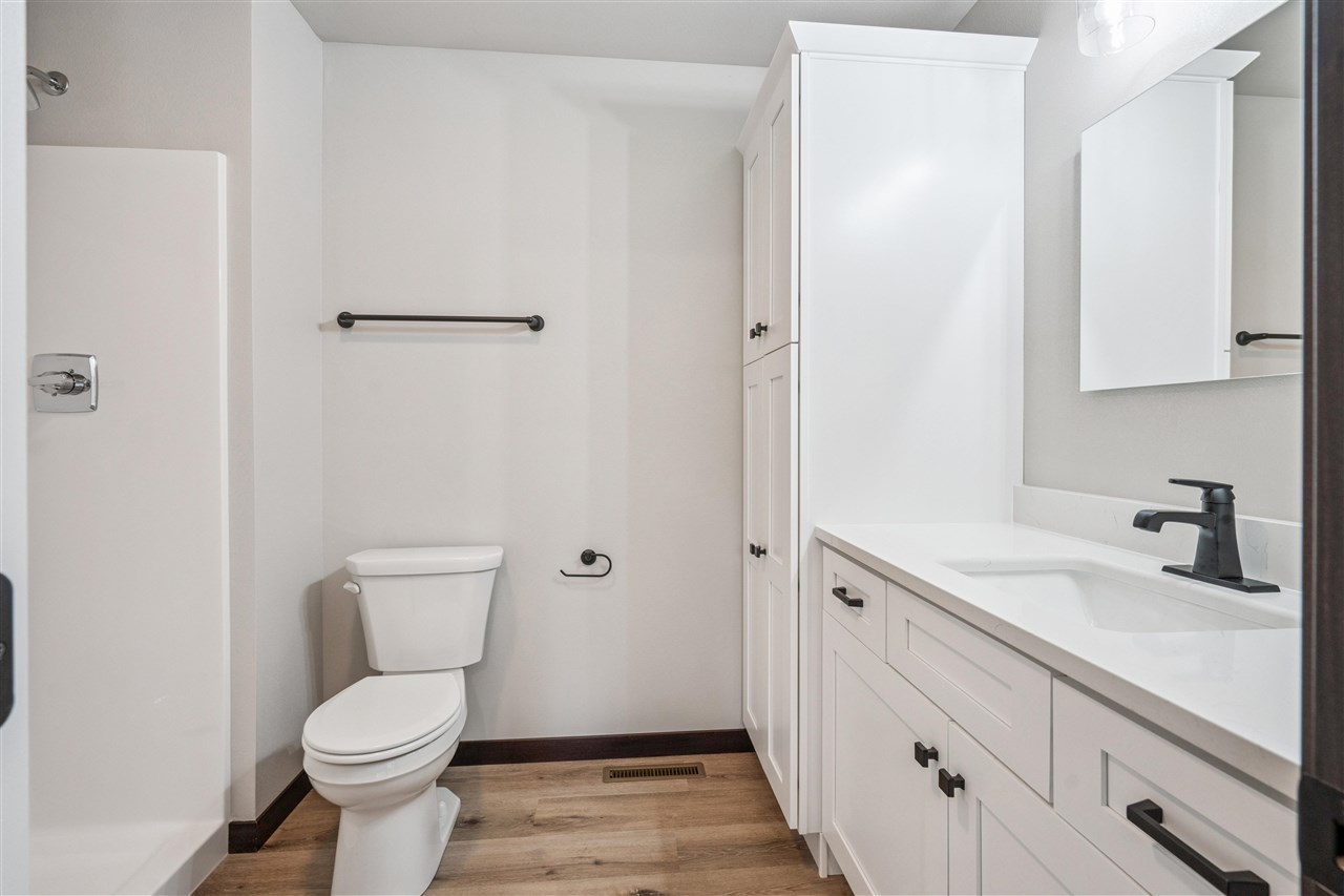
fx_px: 597
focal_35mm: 16
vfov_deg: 73.7
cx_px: 672
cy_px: 448
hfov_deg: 96.7
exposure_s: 1/40
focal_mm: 16
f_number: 8
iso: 800
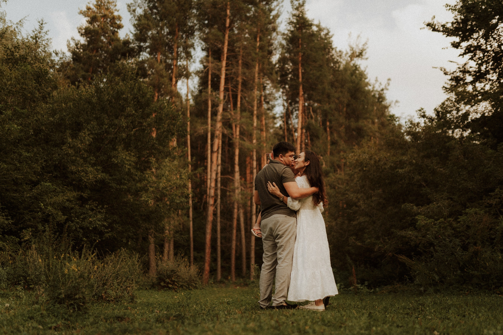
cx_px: 252
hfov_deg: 54.4
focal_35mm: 35
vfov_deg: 37.9
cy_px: 168
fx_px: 489
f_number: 1.4
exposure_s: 1/4000
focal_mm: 35
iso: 320
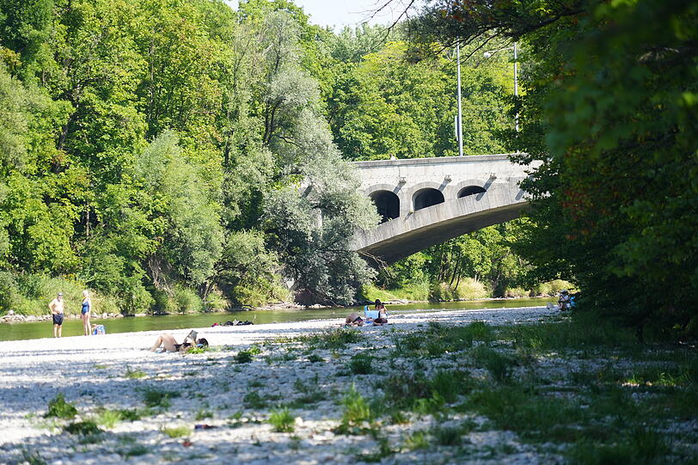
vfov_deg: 6.7
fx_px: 3974
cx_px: 349
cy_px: 232
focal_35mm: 205
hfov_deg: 10.0
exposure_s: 1/250
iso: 200
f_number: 6.3
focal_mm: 205
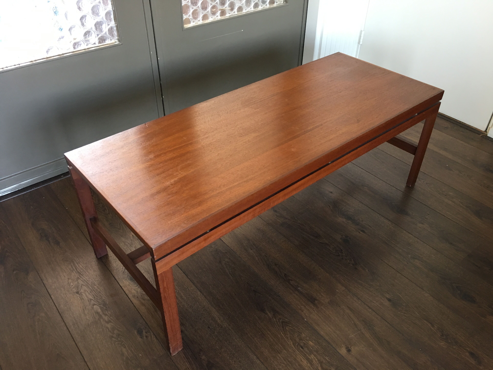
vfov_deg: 48.2
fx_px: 413
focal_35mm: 29
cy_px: 185
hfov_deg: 61.7
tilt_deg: -38.2
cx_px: 246
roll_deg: -0.6
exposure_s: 1/33
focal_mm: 4.15
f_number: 2.2
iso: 125
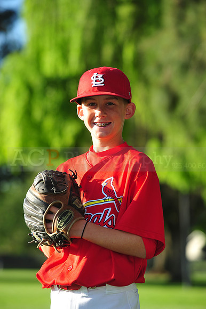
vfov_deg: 12.5
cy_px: 154
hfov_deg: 8.3
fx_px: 1418
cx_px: 103
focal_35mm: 165
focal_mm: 165
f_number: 5
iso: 200
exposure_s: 1/400
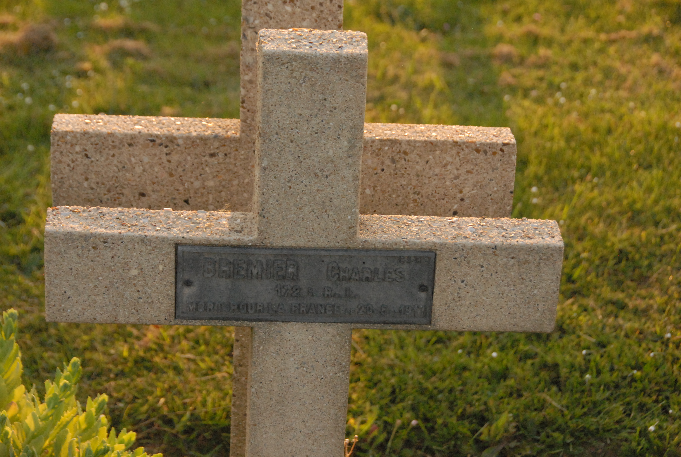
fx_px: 1848
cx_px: 340
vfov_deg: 14.1
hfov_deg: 20.9
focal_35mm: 98
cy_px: 228
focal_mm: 65
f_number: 7.1
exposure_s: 1/1000
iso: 1600
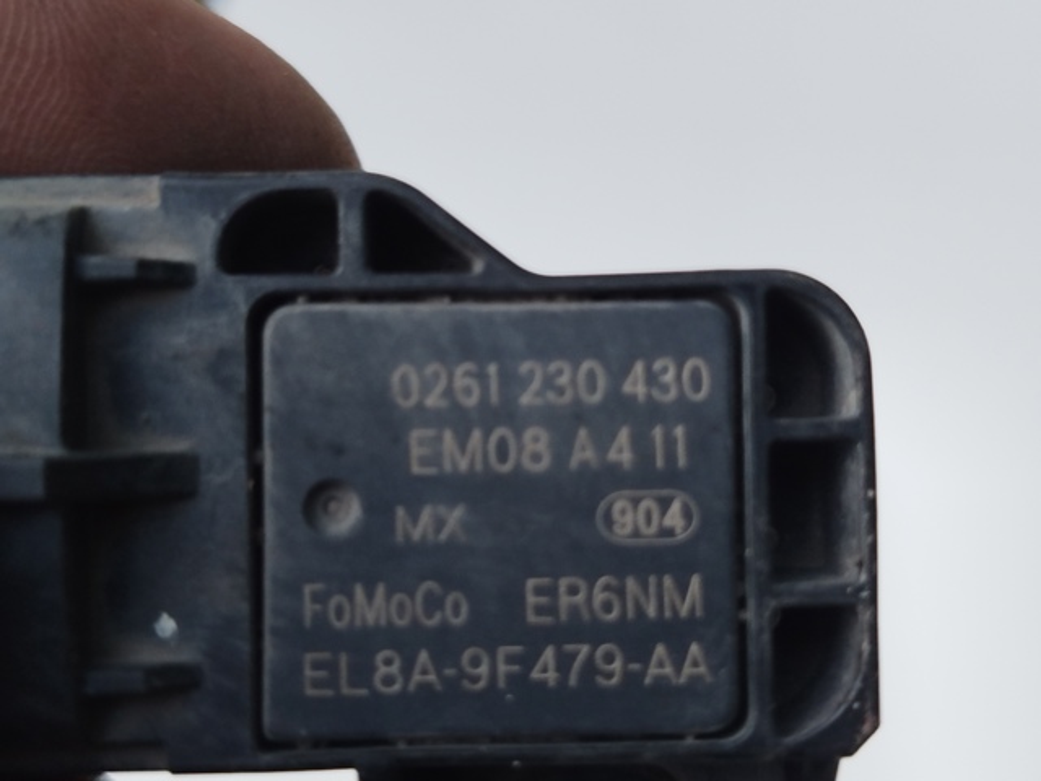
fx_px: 1443
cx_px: 520
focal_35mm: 48
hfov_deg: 39.7
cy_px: 390
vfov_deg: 30.3
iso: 320
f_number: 1.7
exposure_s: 1/33
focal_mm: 5.31
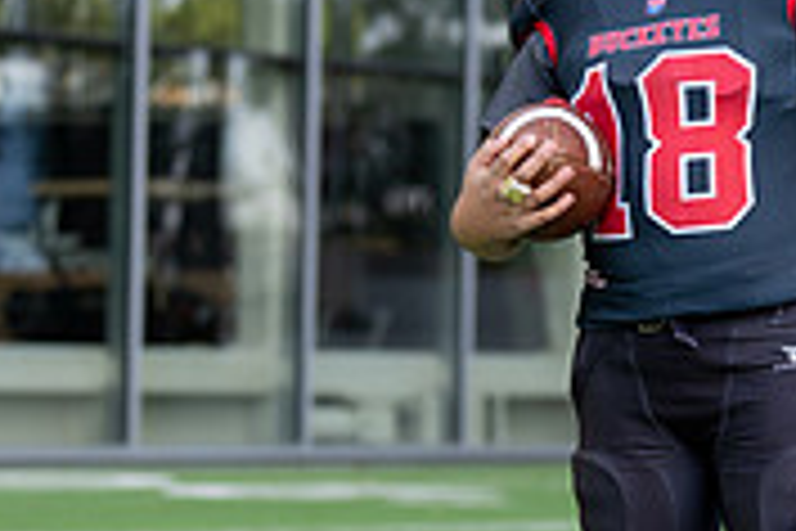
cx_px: 756
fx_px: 5085
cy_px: 371
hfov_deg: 8.9
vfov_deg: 6.0
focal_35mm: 230
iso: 100
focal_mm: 70
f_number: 2.8
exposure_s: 1/400
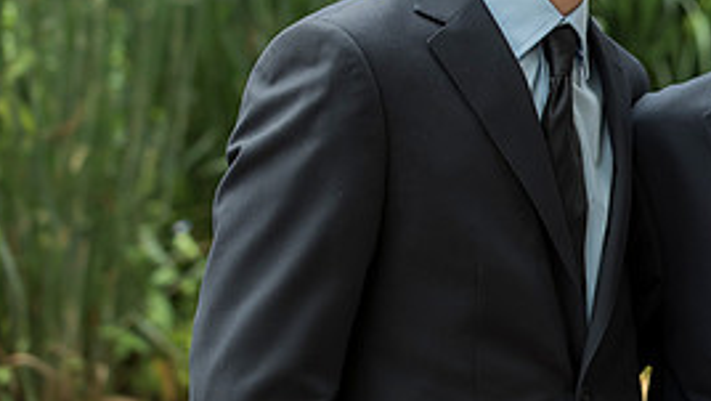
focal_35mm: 231
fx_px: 4357
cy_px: 97
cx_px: 751
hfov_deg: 9.3
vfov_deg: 5.3
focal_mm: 102
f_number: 3.5
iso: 400
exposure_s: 1/400
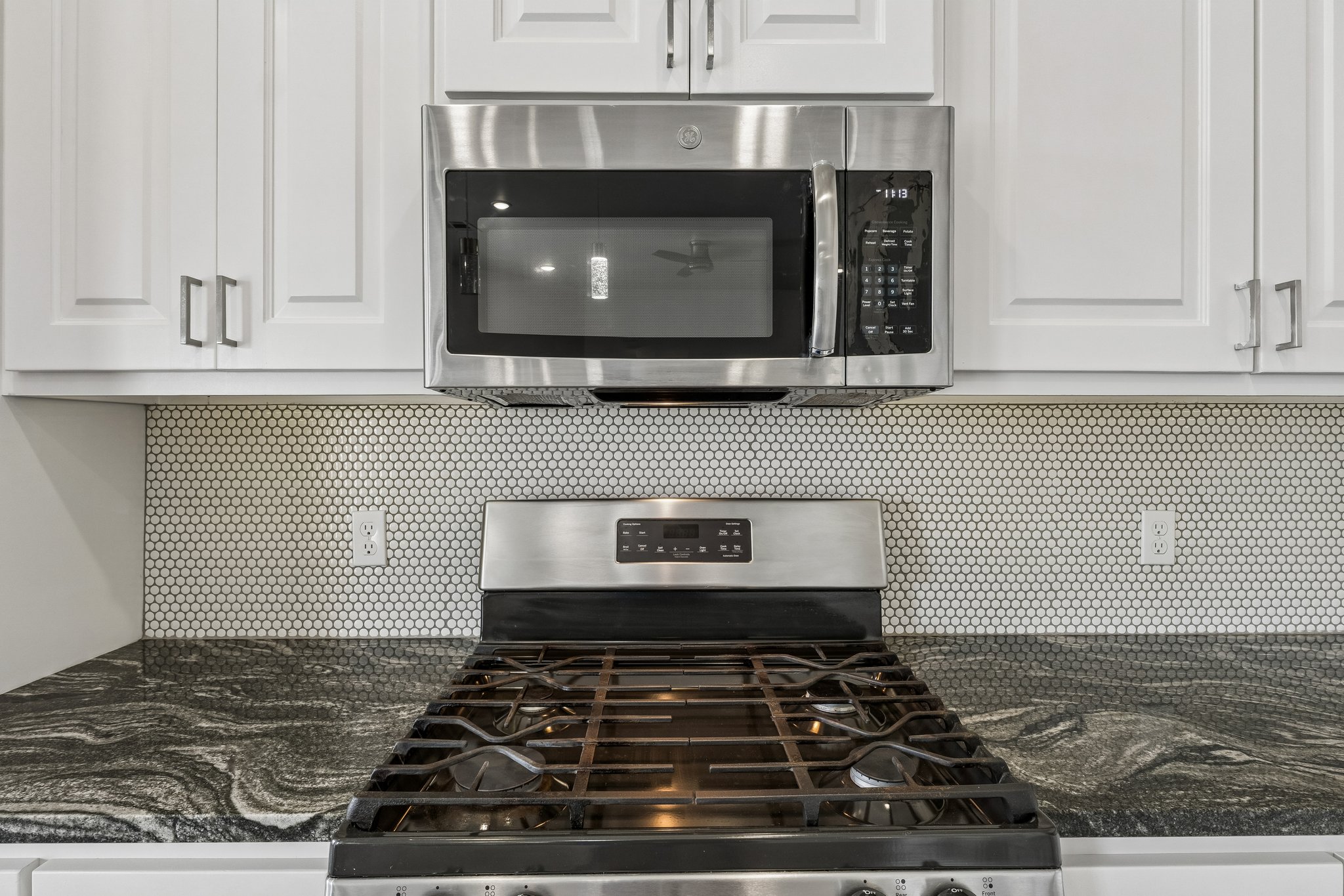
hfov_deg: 91.0
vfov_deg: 68.3
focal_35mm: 18
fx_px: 661
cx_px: 672
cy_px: 448
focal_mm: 11.8
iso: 250
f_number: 7.1
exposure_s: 1/80
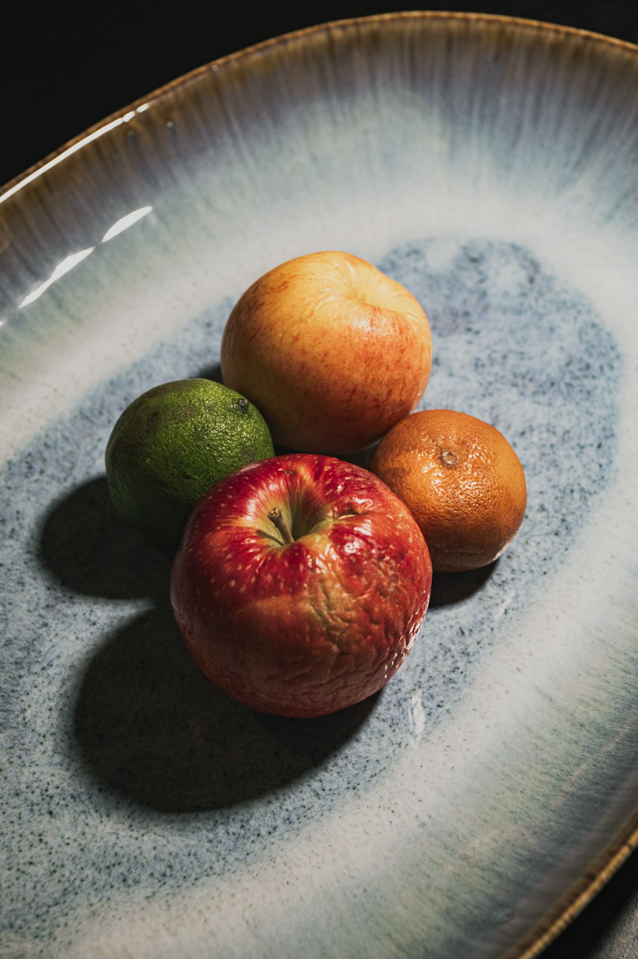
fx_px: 1890
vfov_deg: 28.5
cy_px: 479
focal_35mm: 71
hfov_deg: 19.2
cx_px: 323
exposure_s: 1/60
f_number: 7.1
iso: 640
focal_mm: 70
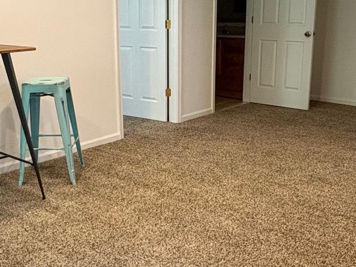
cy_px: 127
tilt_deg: -14.3
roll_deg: +1.0
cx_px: 157
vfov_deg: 31.5
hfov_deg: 41.2
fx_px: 473
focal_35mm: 46
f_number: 2.2
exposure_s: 1/60
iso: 320
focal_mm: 2.22
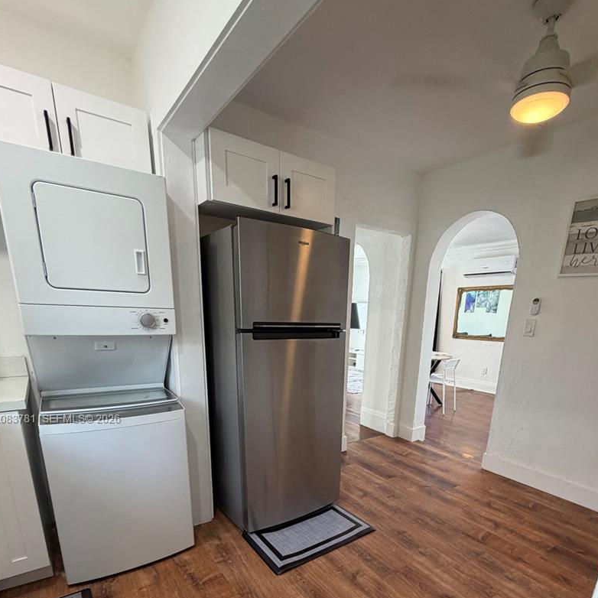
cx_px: 323
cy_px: 420
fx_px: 371
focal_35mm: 19
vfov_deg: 74.1
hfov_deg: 77.5
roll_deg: -2.2
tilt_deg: -14.6
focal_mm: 2.22
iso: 200
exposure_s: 1/60
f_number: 2.2
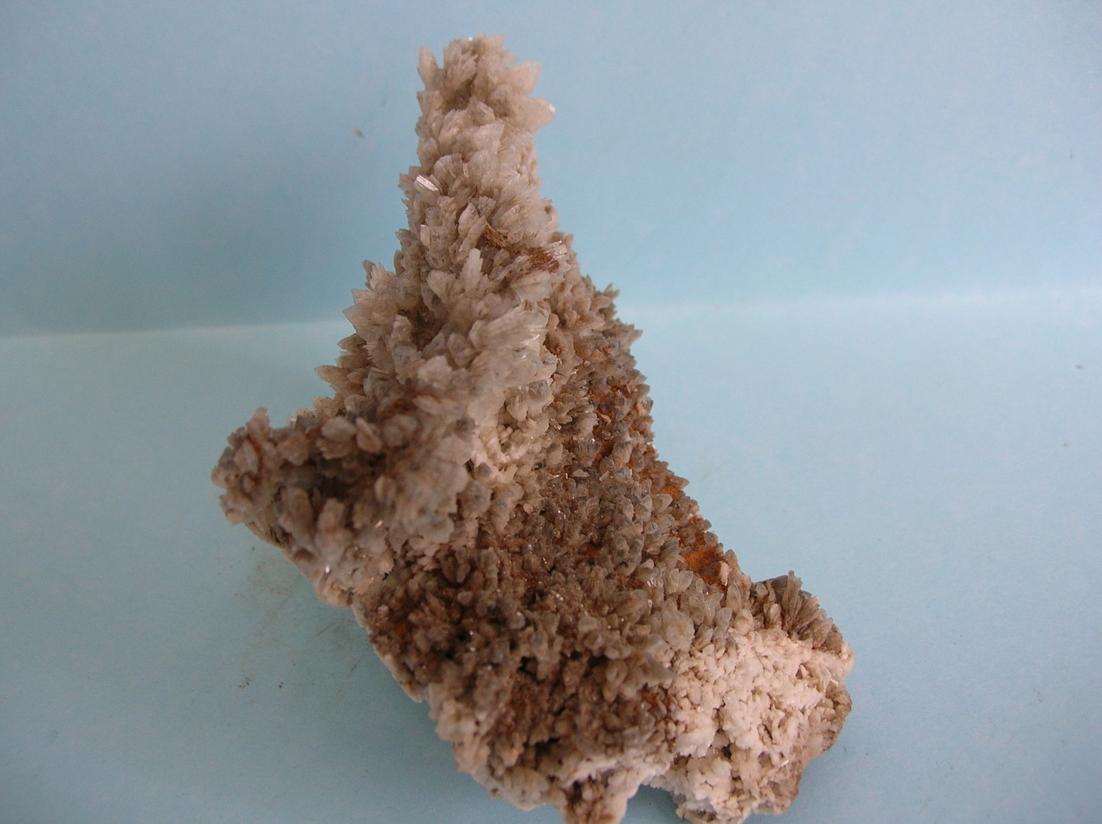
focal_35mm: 36
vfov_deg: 39.6
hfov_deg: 51.4
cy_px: 412
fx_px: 1145
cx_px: 551
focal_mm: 6
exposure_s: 1/10.7
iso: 50
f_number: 2.7
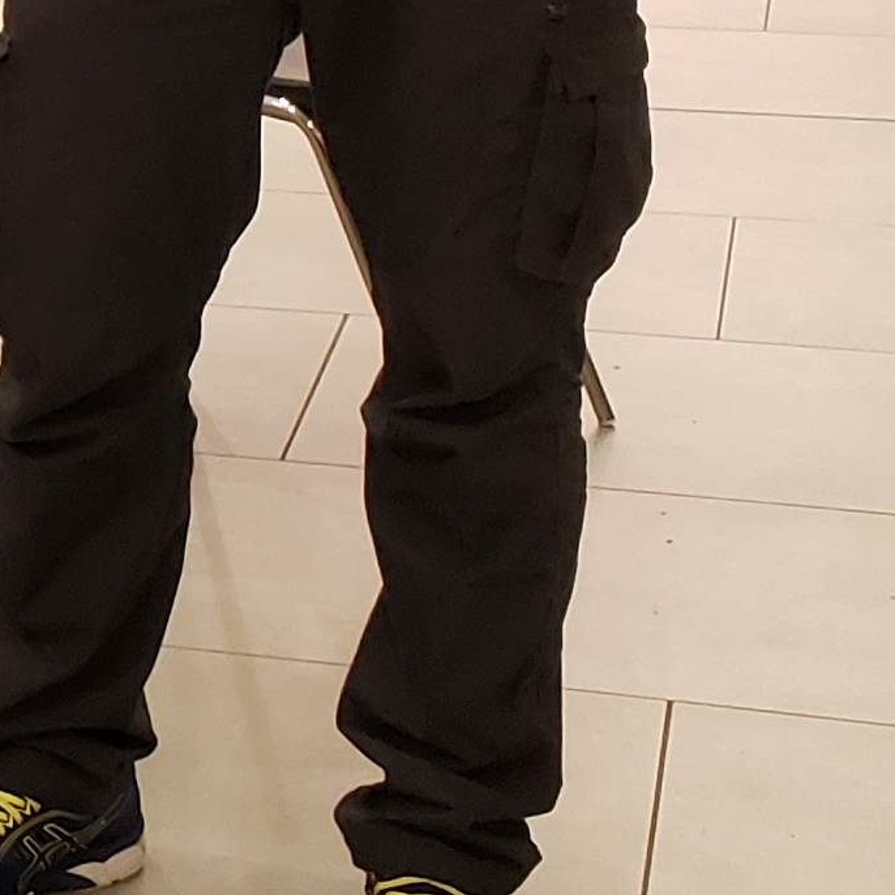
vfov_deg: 12.5
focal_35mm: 135
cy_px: -286
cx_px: -1185
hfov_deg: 11.1
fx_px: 3949
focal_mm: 4.3
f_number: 2.4
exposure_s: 1/50
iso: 320
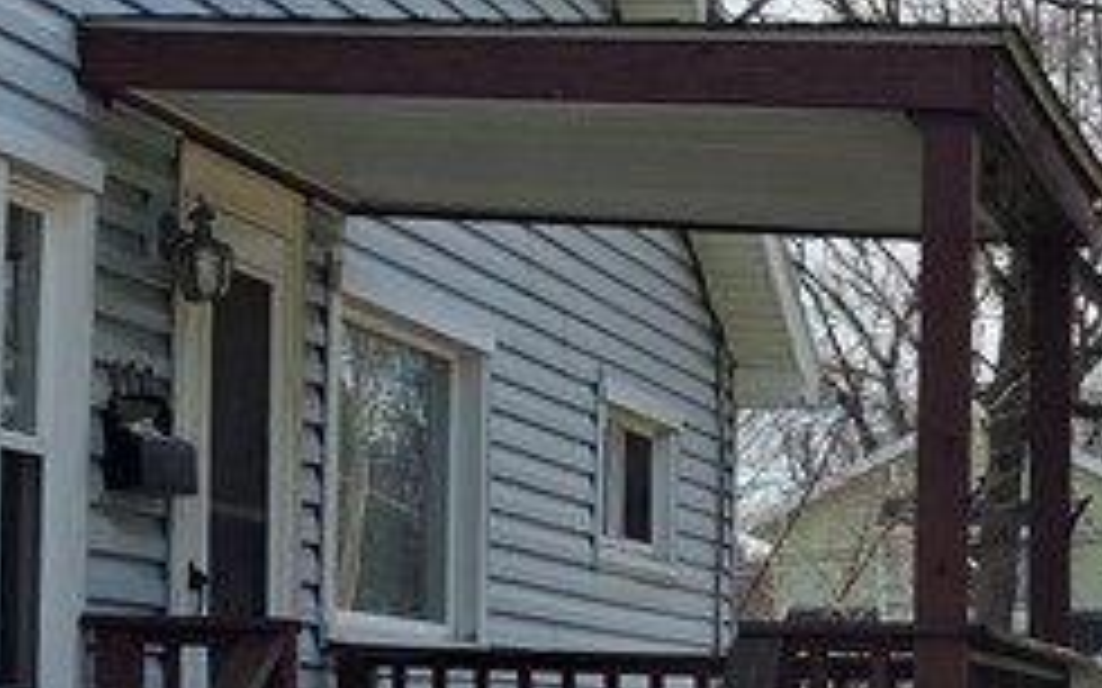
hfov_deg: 17.4
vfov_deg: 12.8
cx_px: -738
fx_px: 3063
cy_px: 522
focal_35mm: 102
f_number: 1.7
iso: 80
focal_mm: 6.3
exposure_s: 1/7944
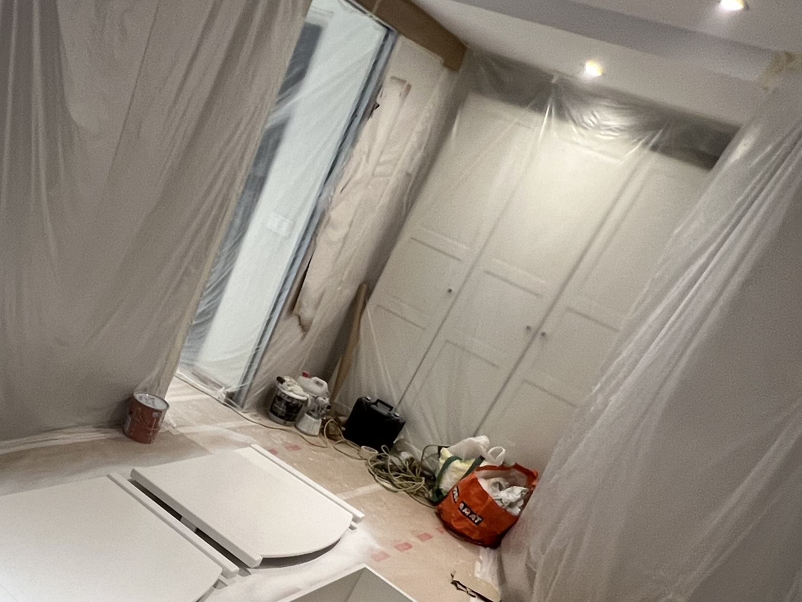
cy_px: 520
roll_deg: -21.9
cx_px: 156
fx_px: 741
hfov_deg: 52.9
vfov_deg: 41.3
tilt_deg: -26.9
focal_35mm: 32
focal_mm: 1.57
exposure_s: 1/100
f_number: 1.8
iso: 160
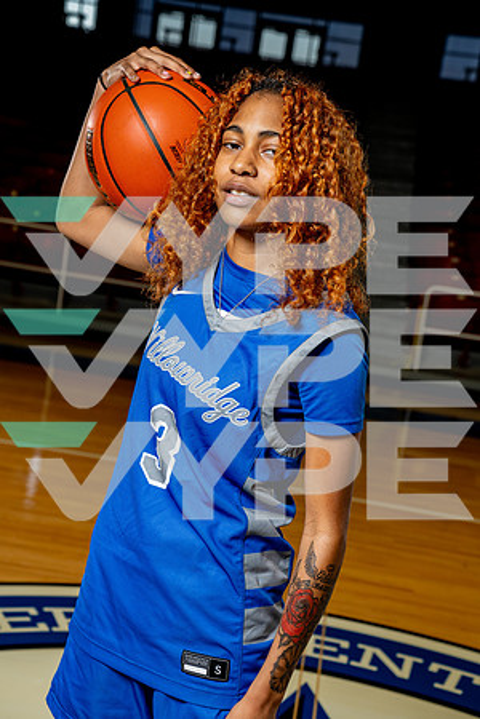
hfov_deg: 21.2
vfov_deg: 31.4
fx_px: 1280
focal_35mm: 64
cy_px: 360
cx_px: 240
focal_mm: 64
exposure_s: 1/250
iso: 640
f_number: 5.6
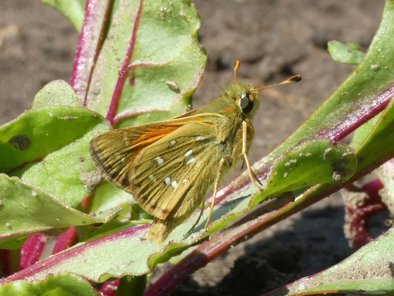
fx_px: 1708
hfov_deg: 13.2
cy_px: 148
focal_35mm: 150
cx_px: 197
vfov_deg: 9.9
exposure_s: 1/100
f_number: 5.4
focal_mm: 26.9
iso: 80
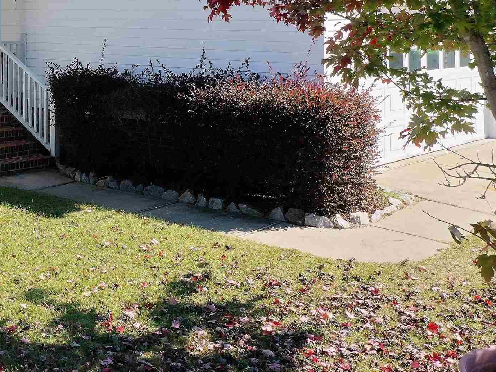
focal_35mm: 60
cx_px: -1
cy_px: 18
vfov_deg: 23.6
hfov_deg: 30.0
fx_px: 860
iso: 100
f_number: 5.6
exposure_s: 1/320
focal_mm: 10.26
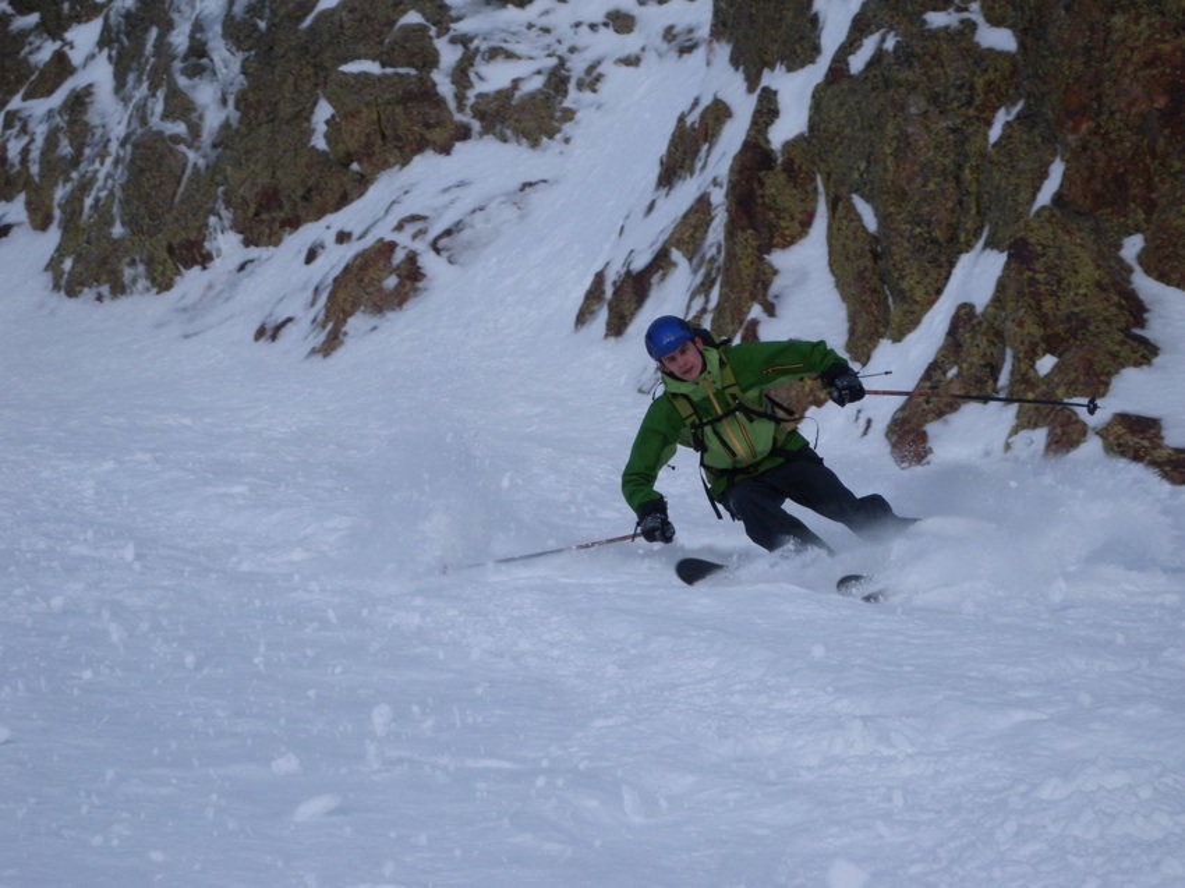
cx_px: 592
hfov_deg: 17.6
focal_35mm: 112
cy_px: 444
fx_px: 3833
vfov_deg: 13.2
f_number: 5.9
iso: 306
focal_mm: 24
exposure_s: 1/254
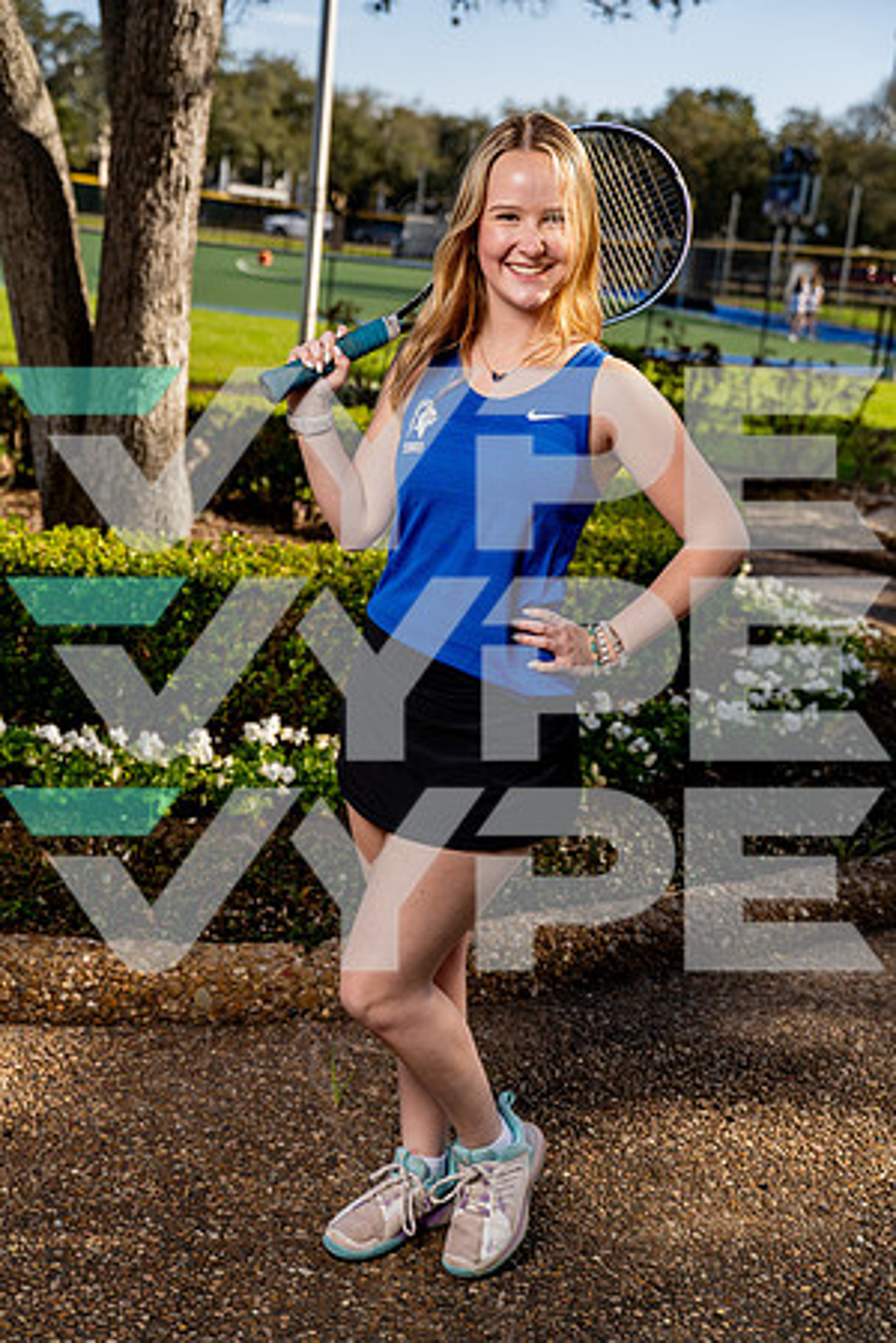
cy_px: 672
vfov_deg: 40.3
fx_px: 1829
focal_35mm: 49
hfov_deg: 27.5
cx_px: 448
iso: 100
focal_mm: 49
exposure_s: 1/1250
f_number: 4
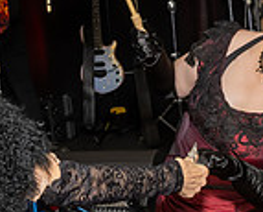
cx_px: -16
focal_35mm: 114
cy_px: 166
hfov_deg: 16.4
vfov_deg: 13.5
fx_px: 889
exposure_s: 1/250
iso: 800
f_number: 7.1
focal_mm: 17
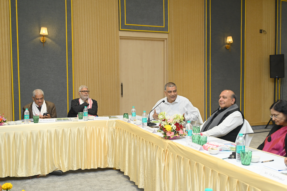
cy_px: 96
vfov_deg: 33.4
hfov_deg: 48.5
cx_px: 144
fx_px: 319
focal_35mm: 40
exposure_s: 1/125
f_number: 4
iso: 2000
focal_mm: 40
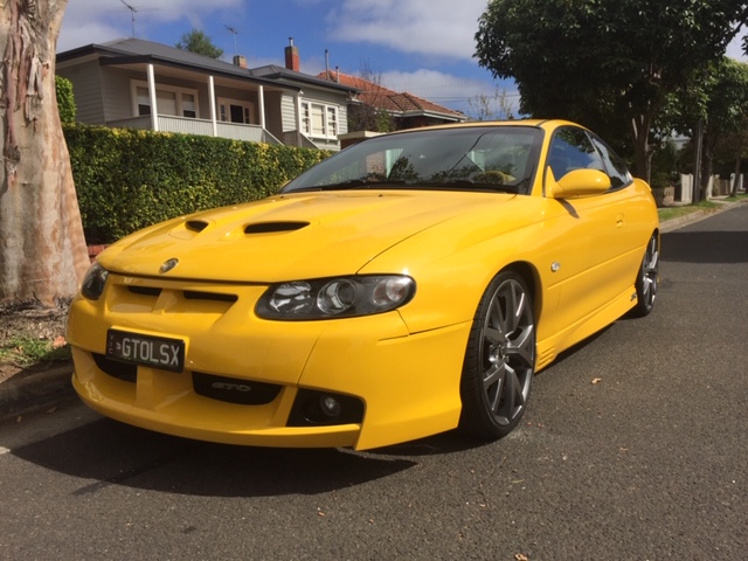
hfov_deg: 61.7
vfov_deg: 48.2
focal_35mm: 29
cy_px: 280
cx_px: 374
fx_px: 627
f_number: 2.2
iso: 32
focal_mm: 4.15
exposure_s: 1/3968
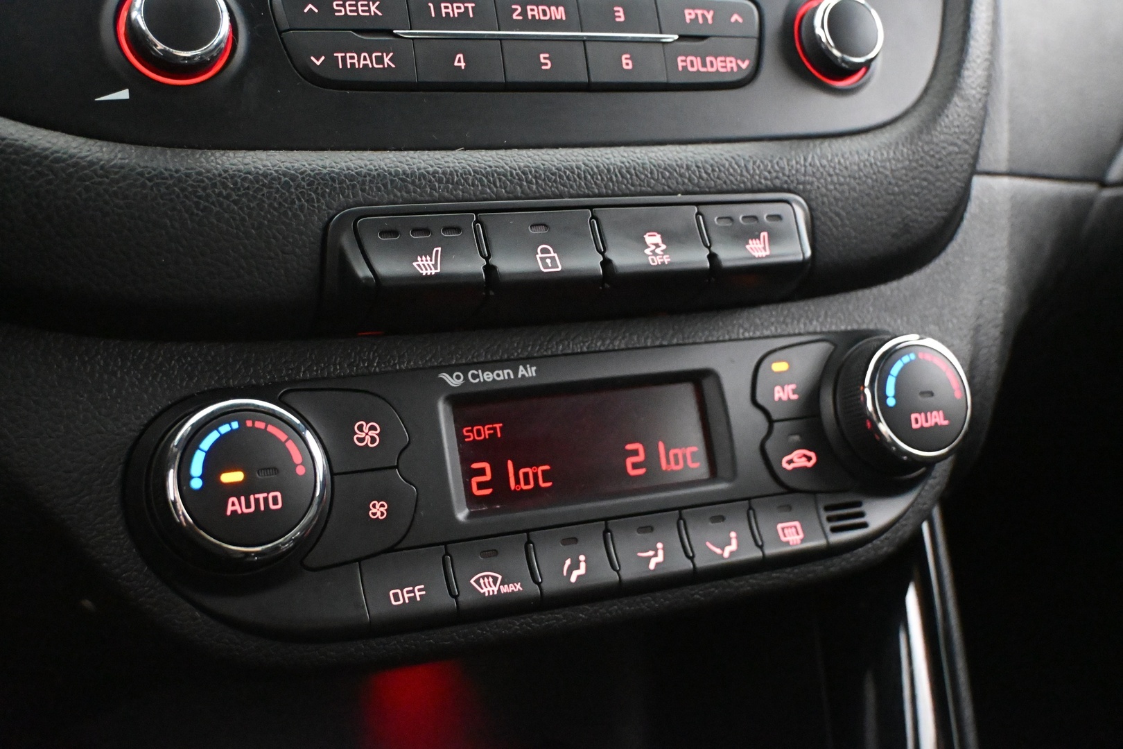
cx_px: 562
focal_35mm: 45
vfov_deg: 29.9
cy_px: 374
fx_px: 1404
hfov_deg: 43.6
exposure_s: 1/40
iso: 12800
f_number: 4.8
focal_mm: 30
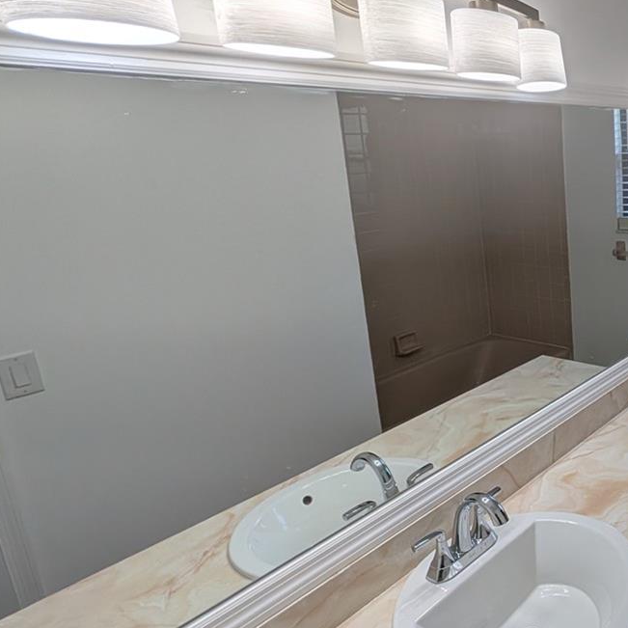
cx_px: 654
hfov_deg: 48.0
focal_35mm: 26
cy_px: 282
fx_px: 534
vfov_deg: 60.8
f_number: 1.7
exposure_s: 1/393
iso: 46
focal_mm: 2.02
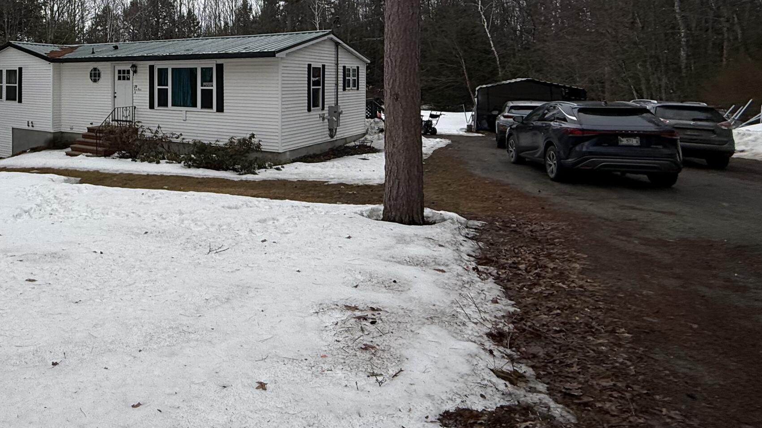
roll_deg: -0.1
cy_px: 73
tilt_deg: +0.6
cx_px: 120
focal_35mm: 27
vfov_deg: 40.7
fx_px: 545
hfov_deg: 62.0
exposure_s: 1/679
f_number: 2.2
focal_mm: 2.22
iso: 50
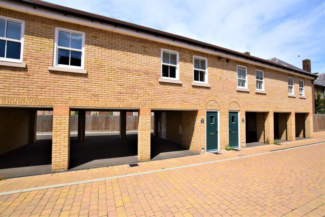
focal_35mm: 15
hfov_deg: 100.4
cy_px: 108
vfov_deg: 77.3
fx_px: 135
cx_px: 162
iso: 280
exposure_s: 1/500
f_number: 11
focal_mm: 10
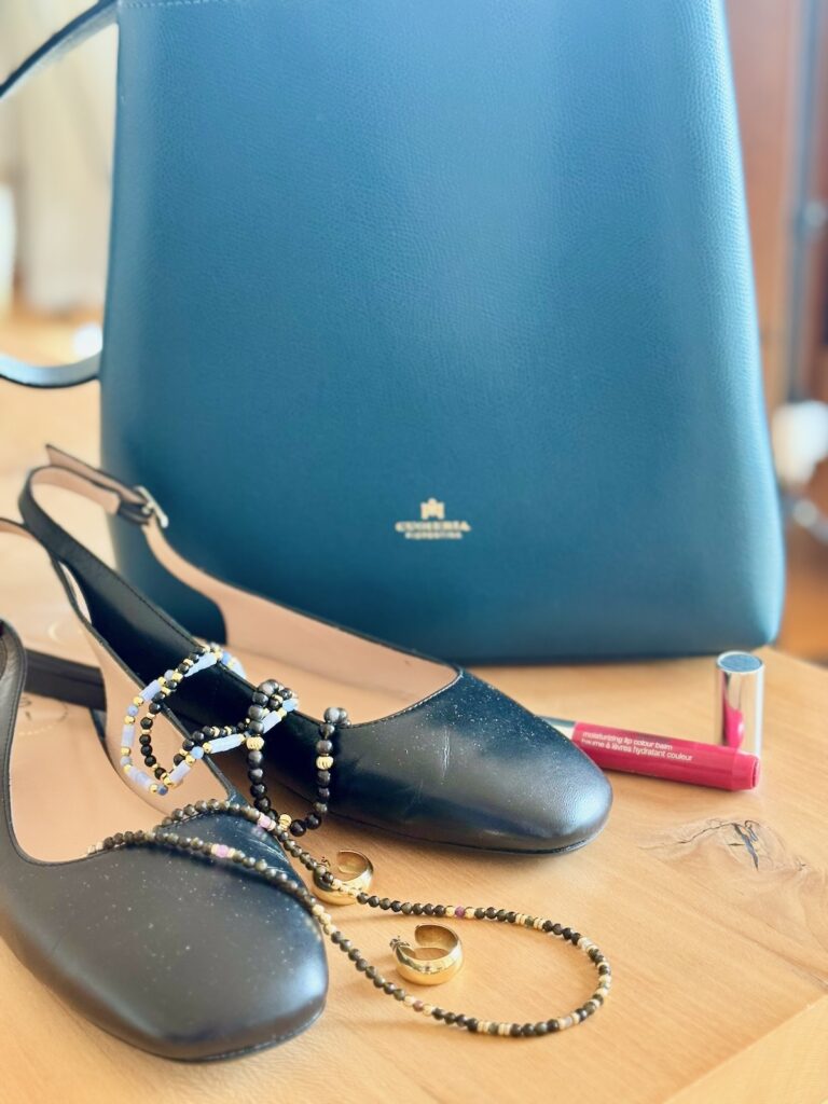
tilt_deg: -22.3
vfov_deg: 39.7
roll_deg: +3.5
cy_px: 552
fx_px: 1531
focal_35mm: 48
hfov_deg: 30.3
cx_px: 414
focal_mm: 6.76
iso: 400
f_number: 1.78
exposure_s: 1/40
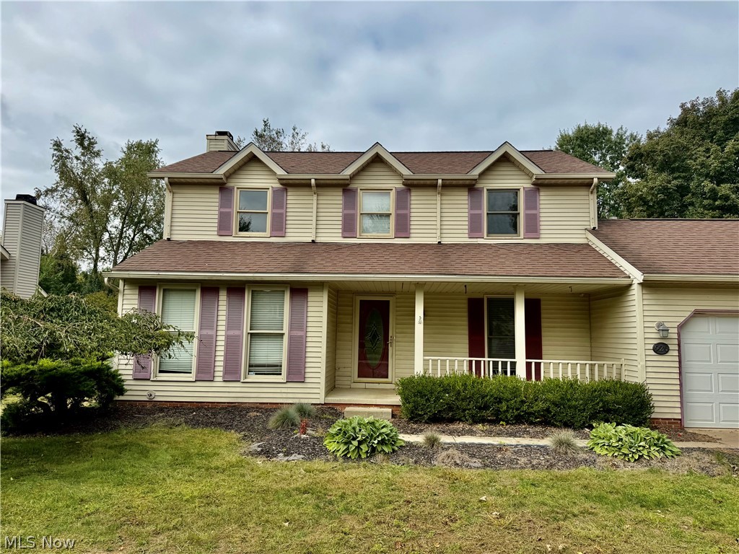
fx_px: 512
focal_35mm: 24
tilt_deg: +6.6
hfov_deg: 71.6
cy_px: 277
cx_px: 370
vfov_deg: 56.8
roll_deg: -0.6
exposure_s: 1/4405
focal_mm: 6.76
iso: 80
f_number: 1.78
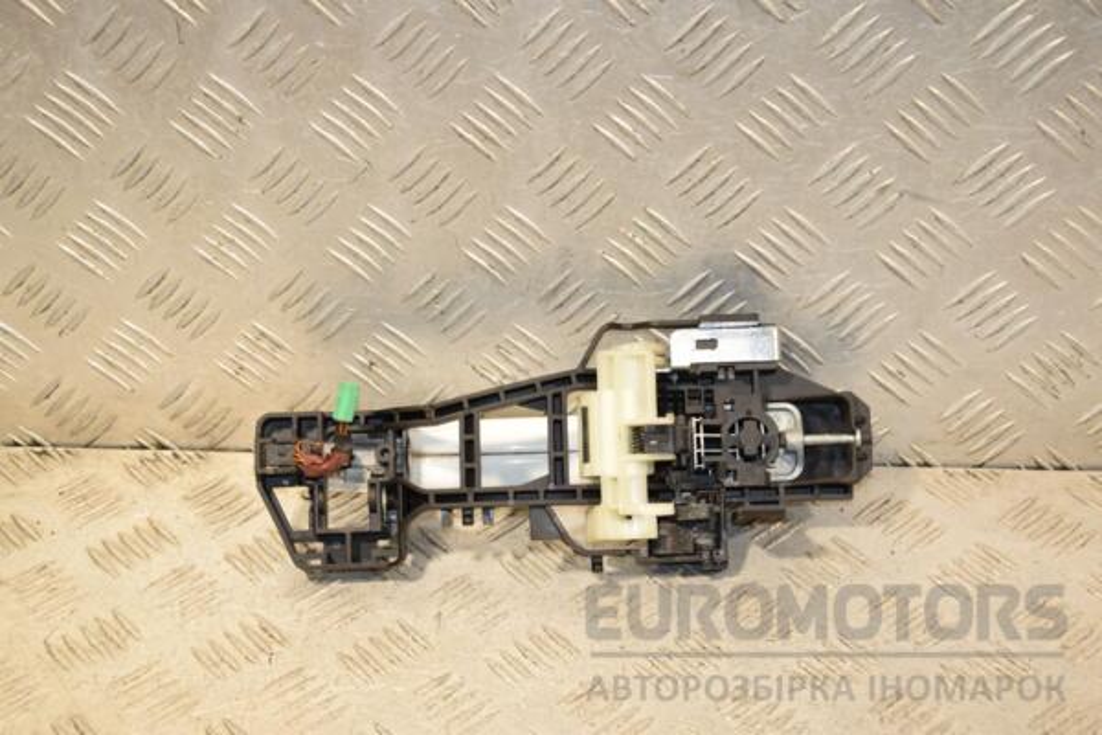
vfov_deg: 20.2
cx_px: 551
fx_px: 2066
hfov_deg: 29.9
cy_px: 368
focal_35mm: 68
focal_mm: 45
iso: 800
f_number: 6.3
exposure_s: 1/200
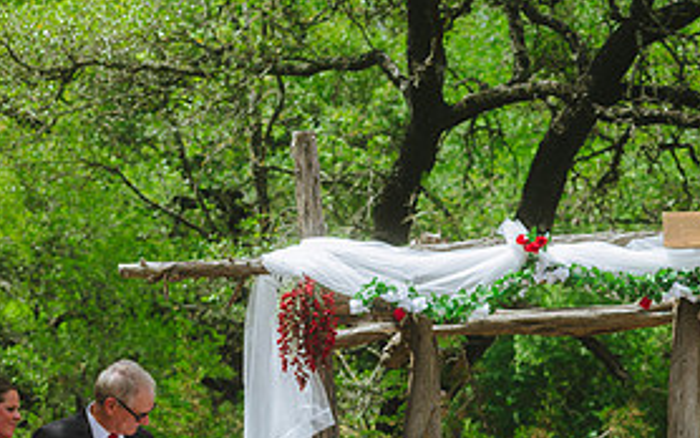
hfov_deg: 11.3
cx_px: 697
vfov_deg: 7.1
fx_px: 3493
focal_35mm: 183
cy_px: 472
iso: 160
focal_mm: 86
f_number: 3.2
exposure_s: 1/400
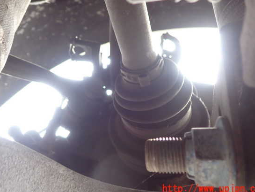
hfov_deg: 55.3
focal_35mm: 33
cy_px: 89
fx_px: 243
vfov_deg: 42.9
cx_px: 128
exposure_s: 1/60
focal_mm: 5.4
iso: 200
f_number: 2.3
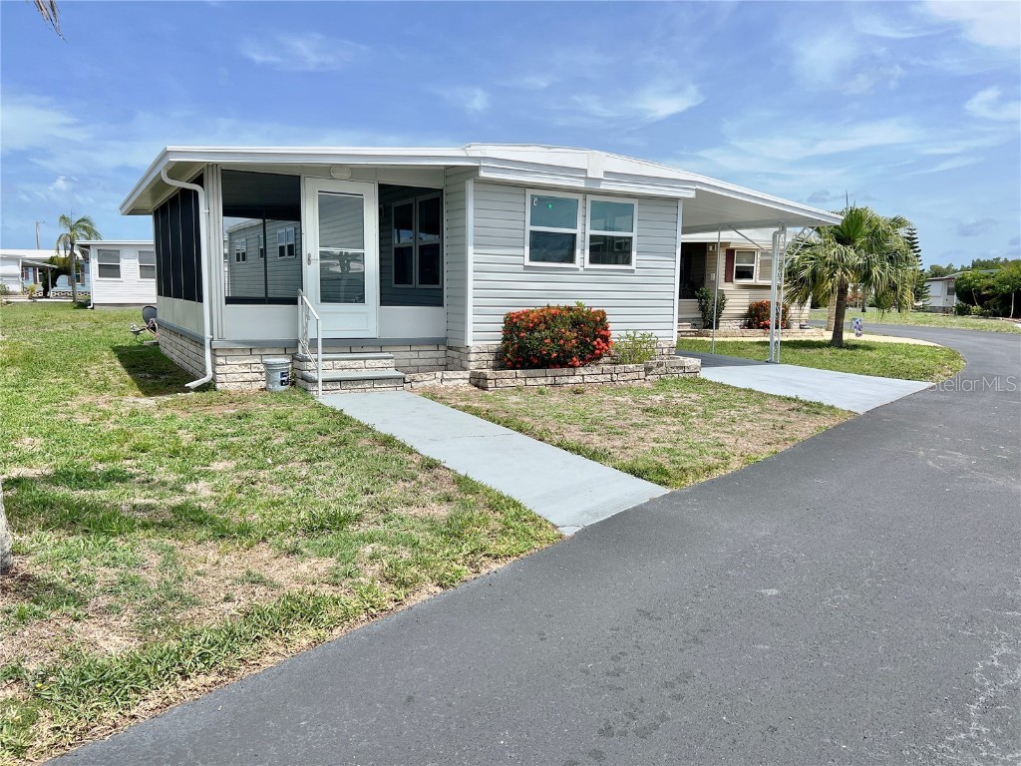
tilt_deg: -6.3
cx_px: 510
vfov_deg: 53.1
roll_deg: -1.1
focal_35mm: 26
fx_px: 767
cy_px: 383
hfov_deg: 67.3
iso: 50
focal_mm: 5.7
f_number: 1.5
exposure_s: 1/5882
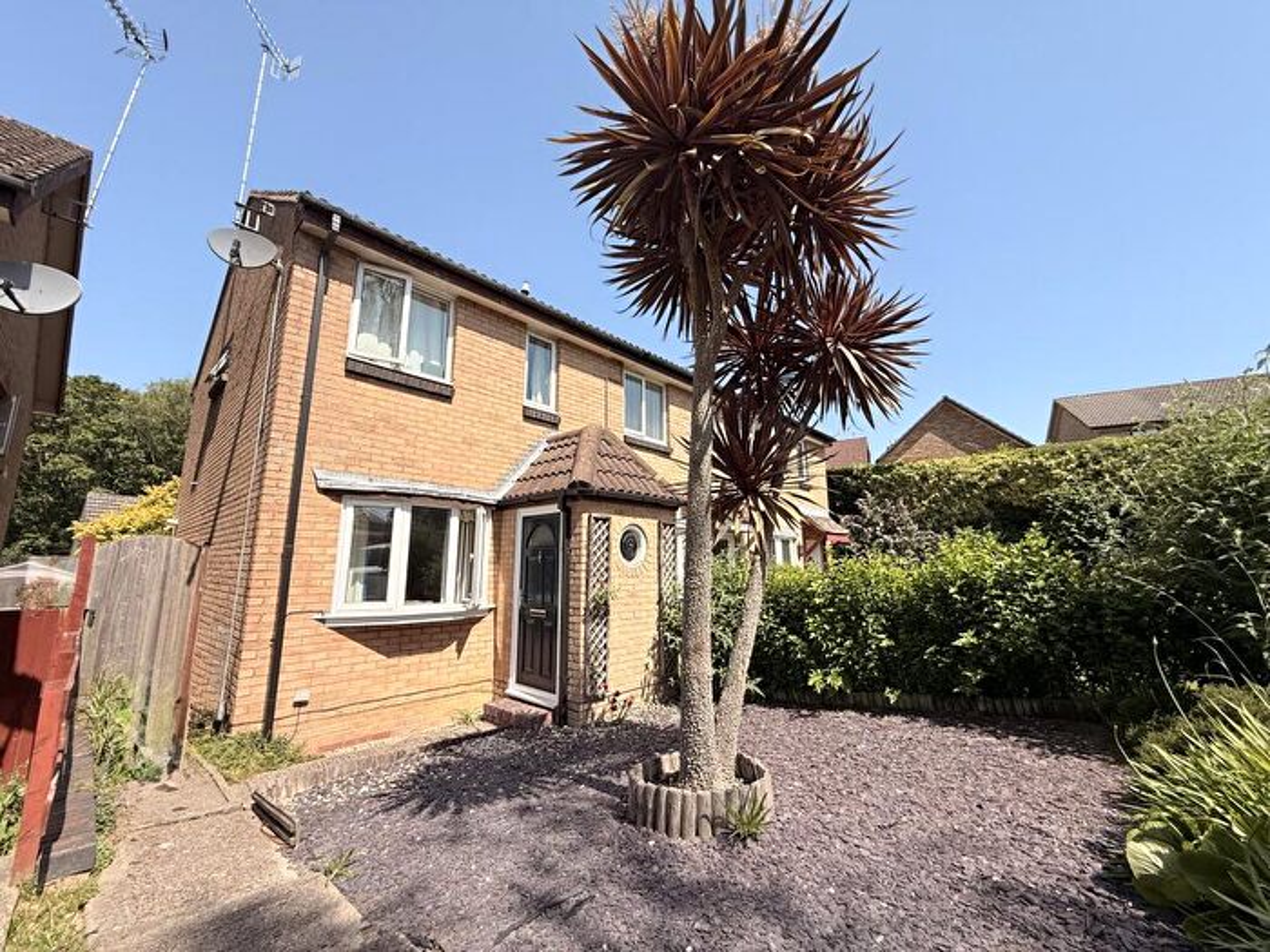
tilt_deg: +11.0
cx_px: 635
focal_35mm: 14
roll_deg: +0.0
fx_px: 514
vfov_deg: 85.7
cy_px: 476
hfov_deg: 102.1
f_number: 2.2
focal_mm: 2.22
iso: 50
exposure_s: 1/1698
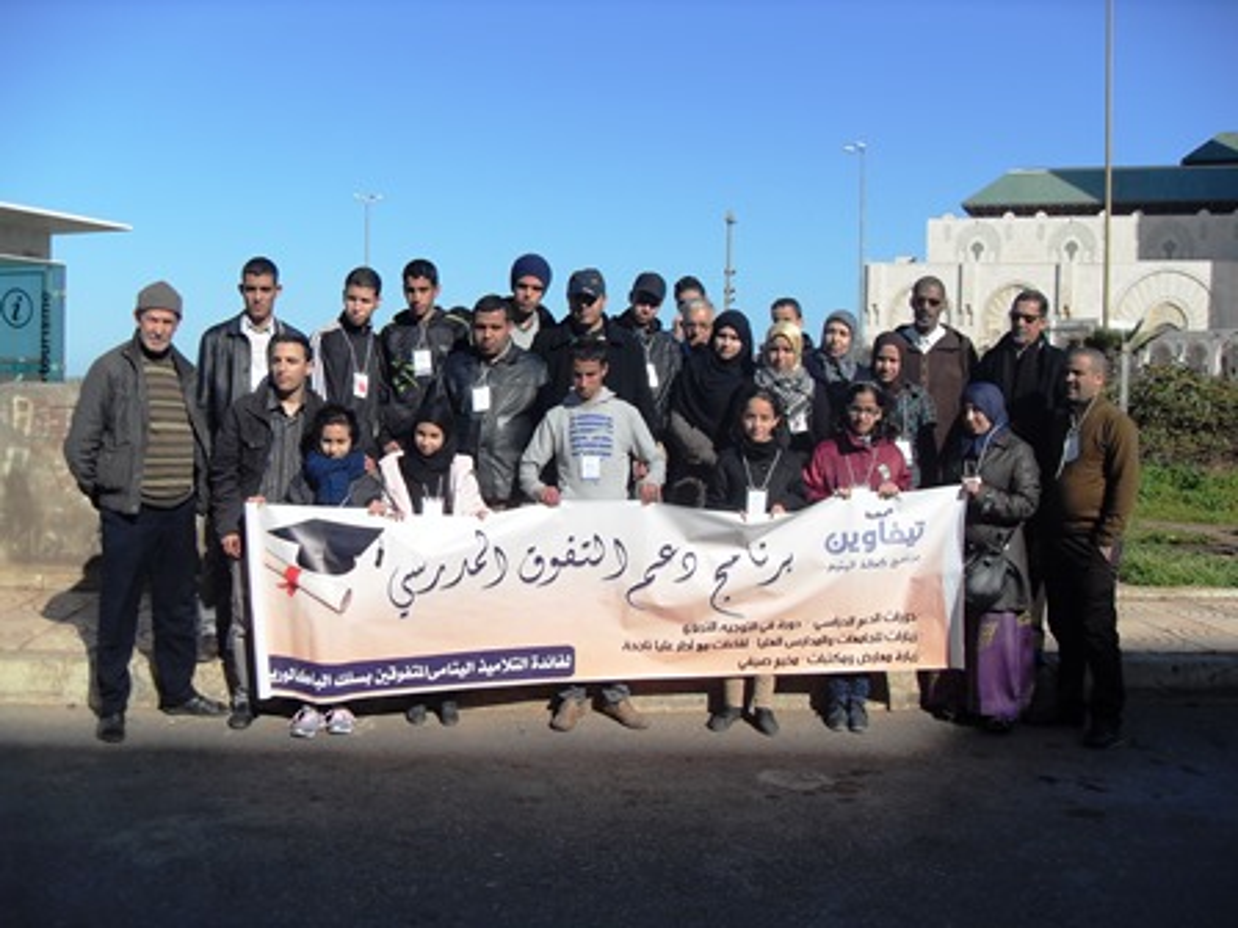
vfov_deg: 41.8
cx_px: 619
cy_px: 464
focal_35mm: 34
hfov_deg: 54.0
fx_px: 1216
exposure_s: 1/350
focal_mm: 6.3
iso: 80
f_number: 7
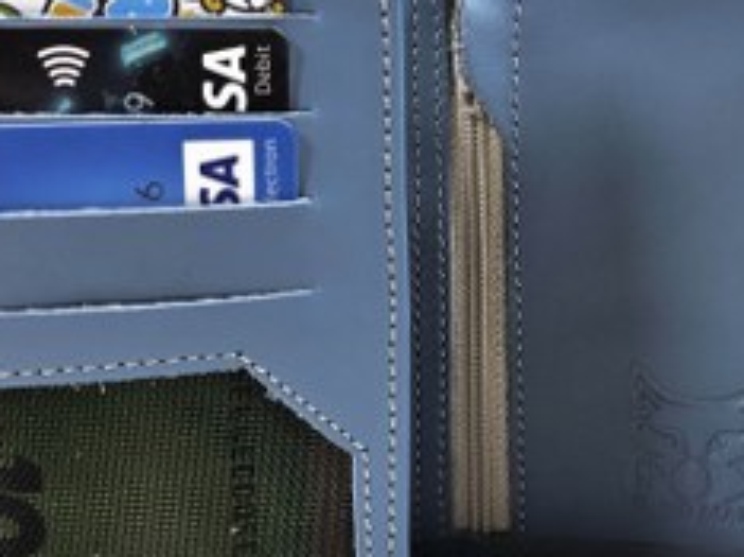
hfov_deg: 30.1
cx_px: 579
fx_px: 1353
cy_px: 201
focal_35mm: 63
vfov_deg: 23.2
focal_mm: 6.3
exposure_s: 1/100
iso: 12
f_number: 1.7
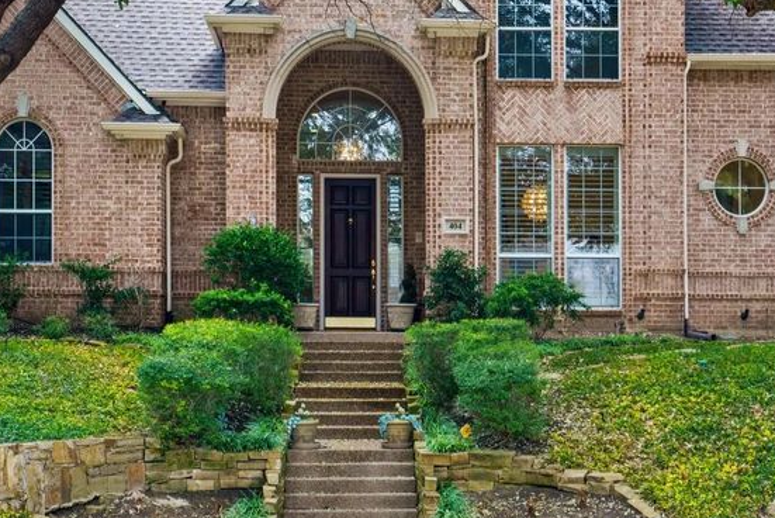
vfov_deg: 20.9
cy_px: 205
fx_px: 1400
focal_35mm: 65
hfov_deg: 30.9
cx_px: 436
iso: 125
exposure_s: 1/40
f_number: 4
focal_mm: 35
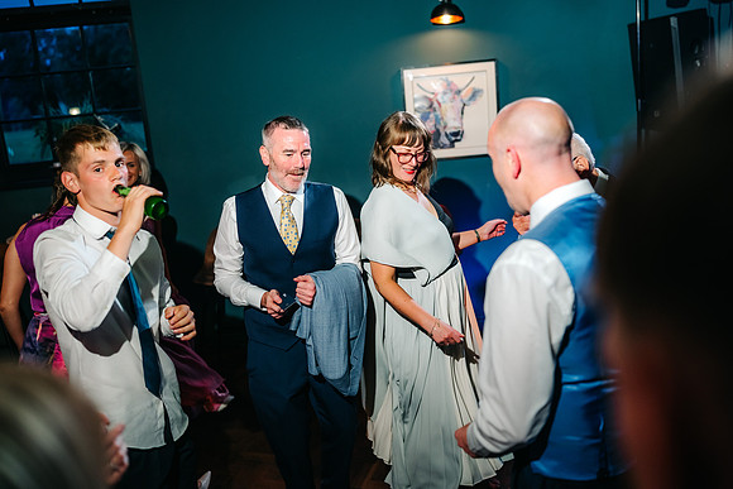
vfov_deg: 37.9
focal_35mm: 35
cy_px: 244
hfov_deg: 54.4
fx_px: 713
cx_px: 366
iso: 640
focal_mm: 35
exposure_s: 1/200
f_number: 1.8
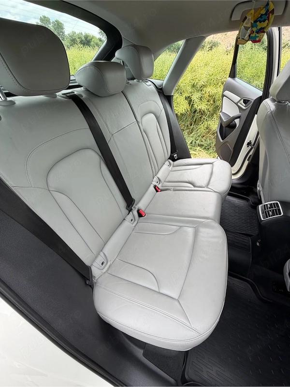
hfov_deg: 85.7
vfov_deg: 102.1
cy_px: 194
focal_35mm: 14
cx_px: 145
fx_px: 156
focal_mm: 2.22
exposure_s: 1/335
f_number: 2.2
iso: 50
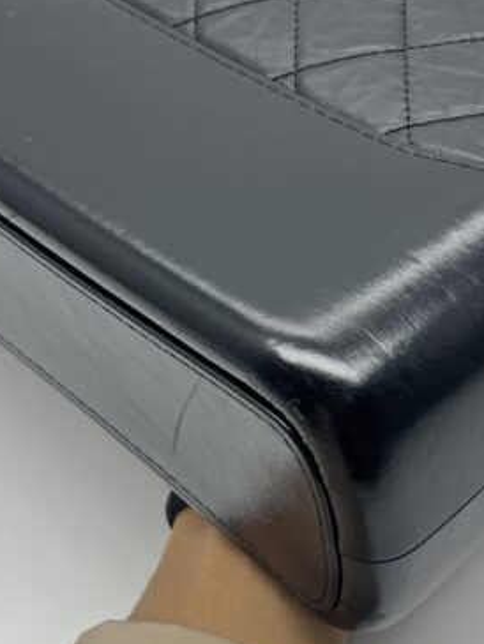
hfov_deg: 20.1
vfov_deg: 26.6
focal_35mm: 73
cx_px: 314
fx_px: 1360
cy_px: 272
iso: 64
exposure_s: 1/100
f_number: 1.5
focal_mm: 5.7
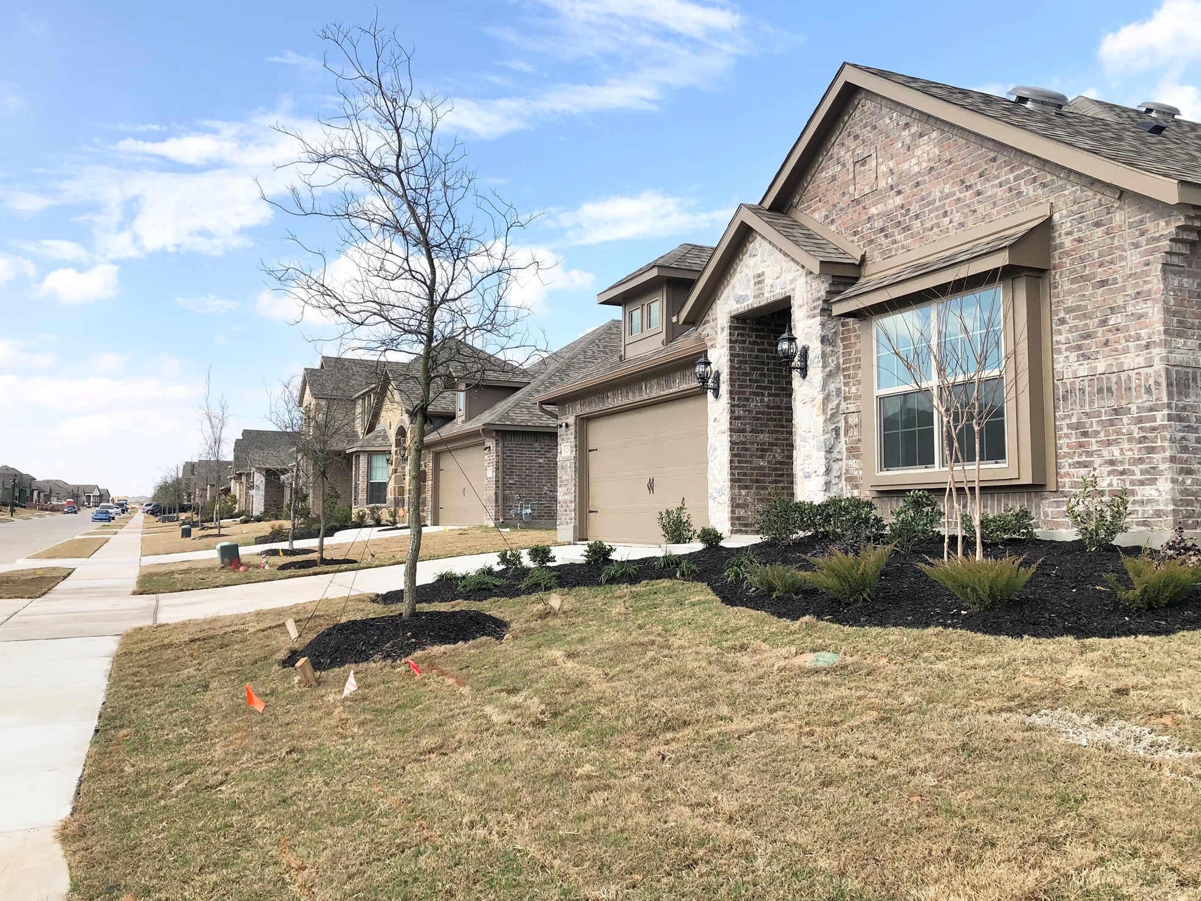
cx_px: 584
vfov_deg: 48.2
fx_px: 1006
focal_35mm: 29
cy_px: 442
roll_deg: +0.1
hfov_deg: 61.6
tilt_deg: +5.2
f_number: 1.8
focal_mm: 3.99
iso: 20
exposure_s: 1/1429
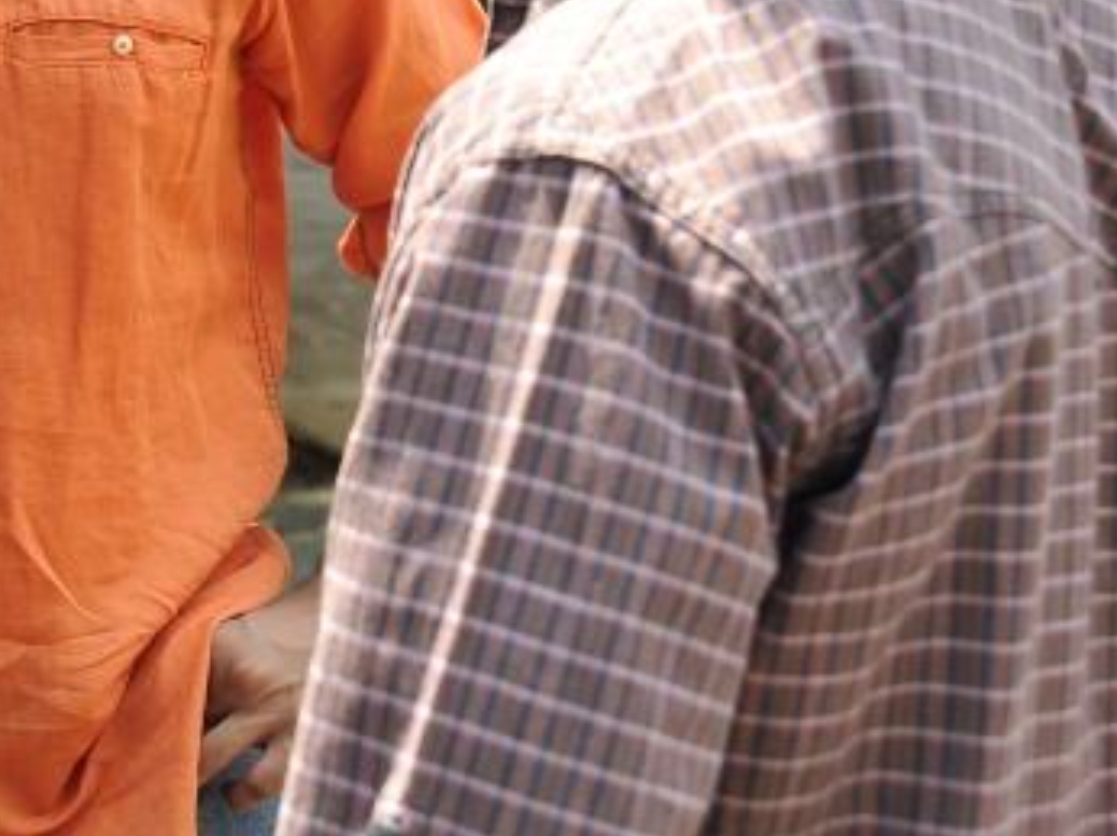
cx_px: -284
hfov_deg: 14.8
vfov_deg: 11.5
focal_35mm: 128
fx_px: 4127
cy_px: 27
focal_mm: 45
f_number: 5.6
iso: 250
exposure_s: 1/160
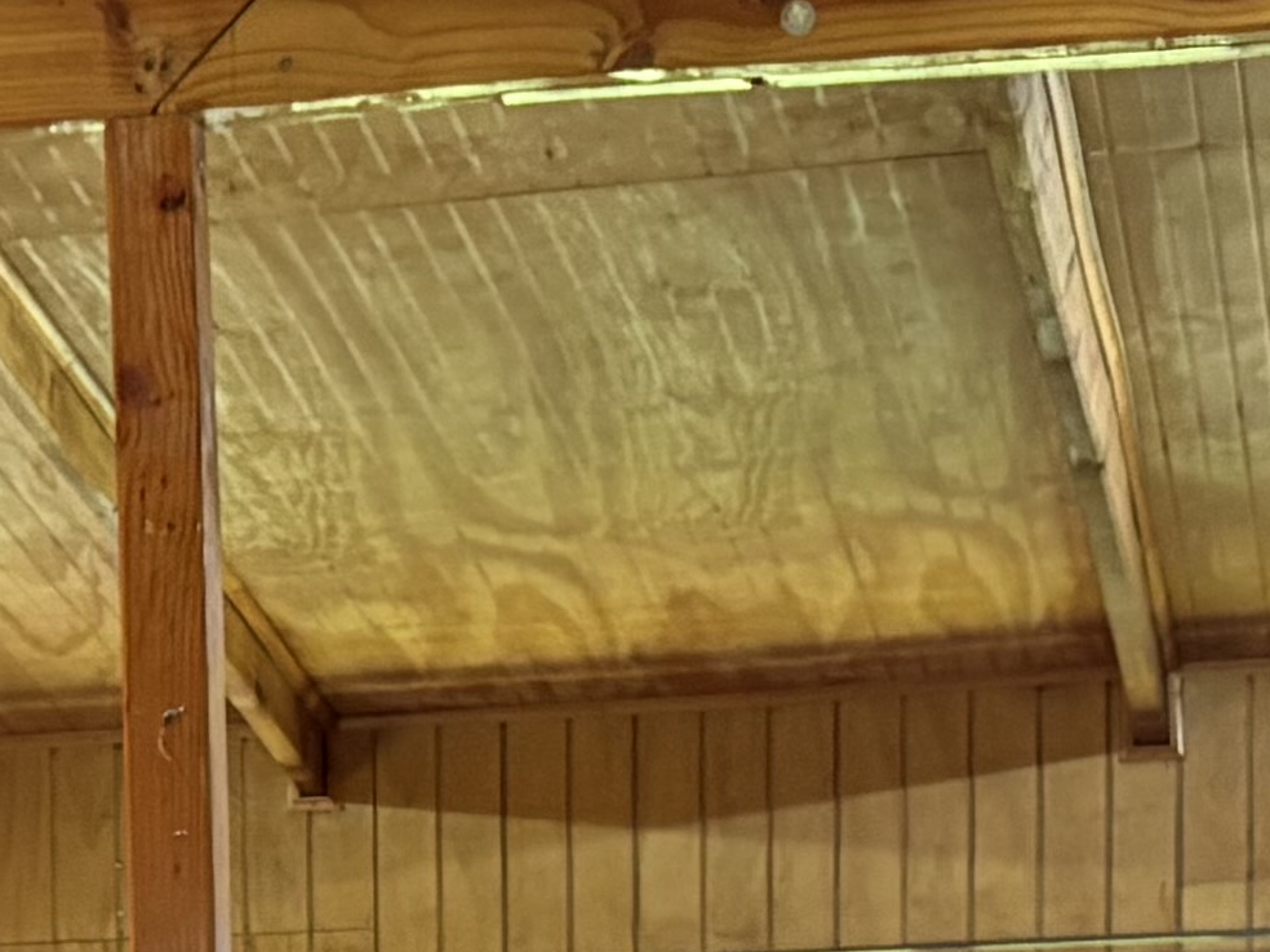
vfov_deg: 8.9
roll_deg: +1.7
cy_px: 2237
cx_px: 178
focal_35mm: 151
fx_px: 5540
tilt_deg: -7.7
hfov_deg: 13.0
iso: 320
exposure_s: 1/50
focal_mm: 5.96
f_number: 1.6
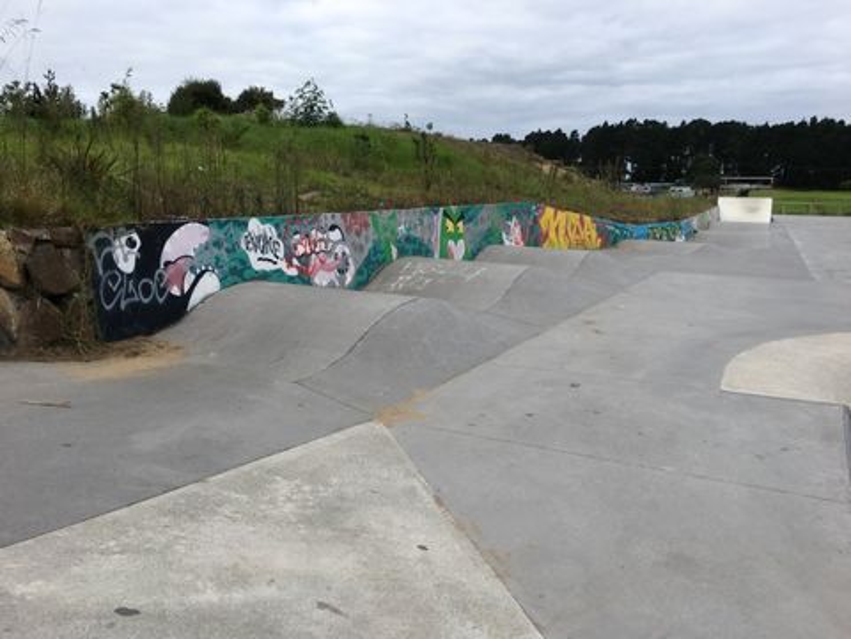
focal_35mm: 29
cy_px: 320
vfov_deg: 48.2
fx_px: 713
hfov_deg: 61.7
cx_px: 426
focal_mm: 4.15
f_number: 2.2
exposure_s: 1/712
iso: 25
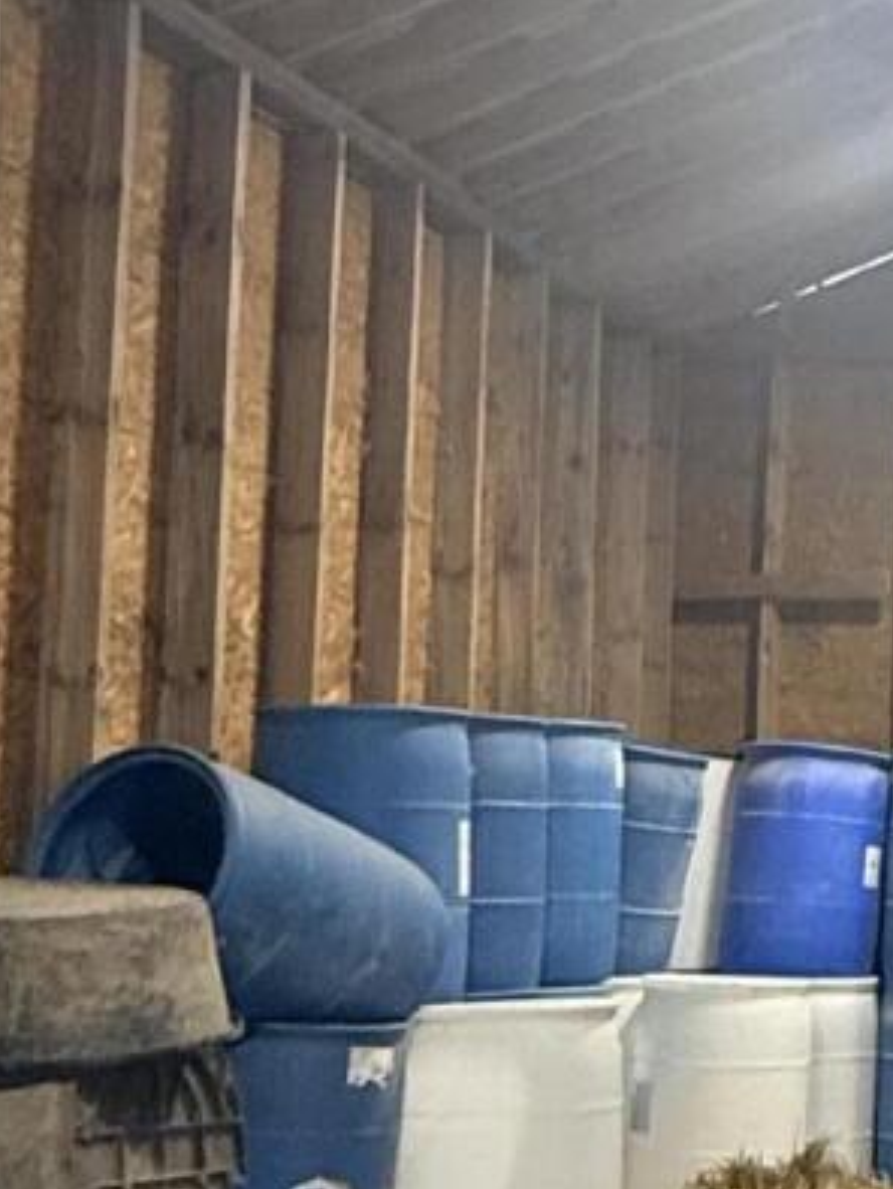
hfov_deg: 17.6
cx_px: 1499
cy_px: 691
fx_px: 2440
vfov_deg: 27.3
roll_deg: -1.0
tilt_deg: +4.5
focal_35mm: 71
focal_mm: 2.22
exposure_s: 1/99
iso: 320
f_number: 2.2
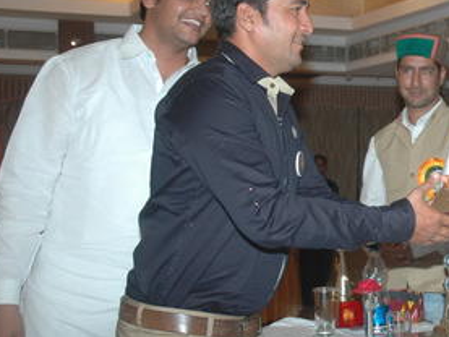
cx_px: 464
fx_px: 973
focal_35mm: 75
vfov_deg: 19.7
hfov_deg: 24.6
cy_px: 161
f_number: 4.5
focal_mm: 24
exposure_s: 1/60
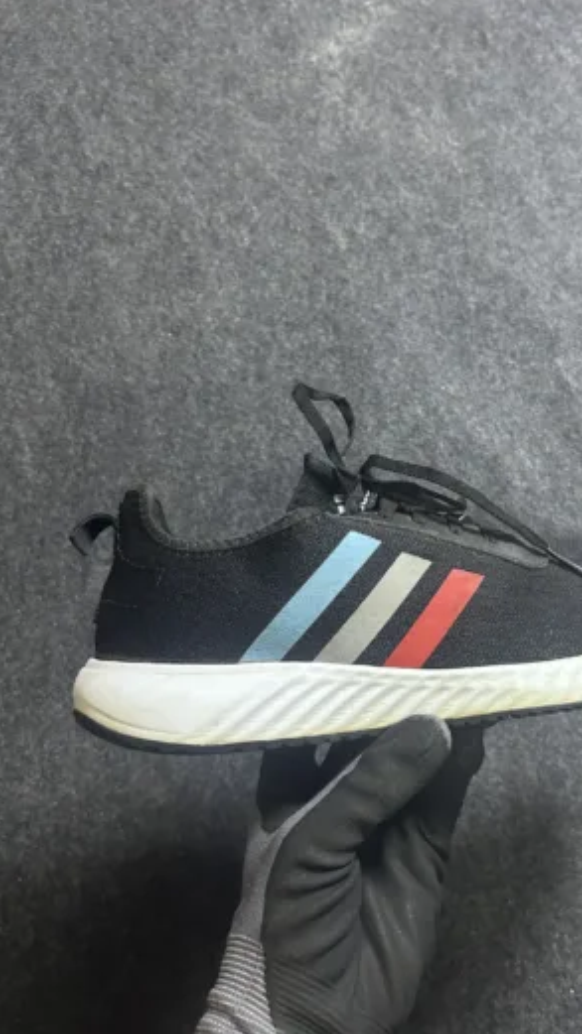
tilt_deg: -48.0
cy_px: 521
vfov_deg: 66.1
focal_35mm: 29
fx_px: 796
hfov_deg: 39.7
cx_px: 385
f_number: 1.5
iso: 400
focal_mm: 5.7
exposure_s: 1/50
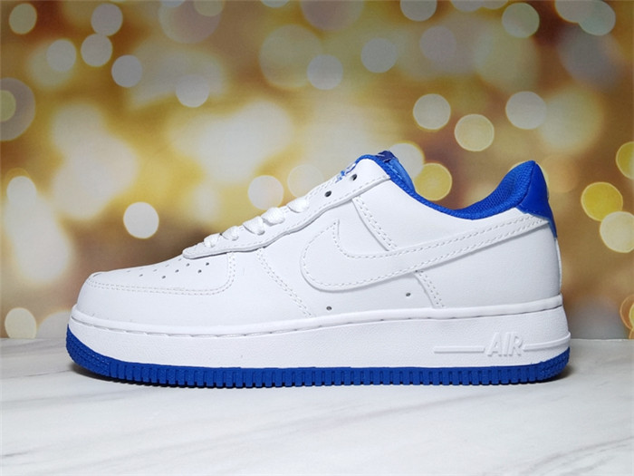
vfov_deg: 51.4
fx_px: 495
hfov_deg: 65.3
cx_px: 317
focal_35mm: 27
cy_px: 238
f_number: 2.2
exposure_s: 1/426
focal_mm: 2.26
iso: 50
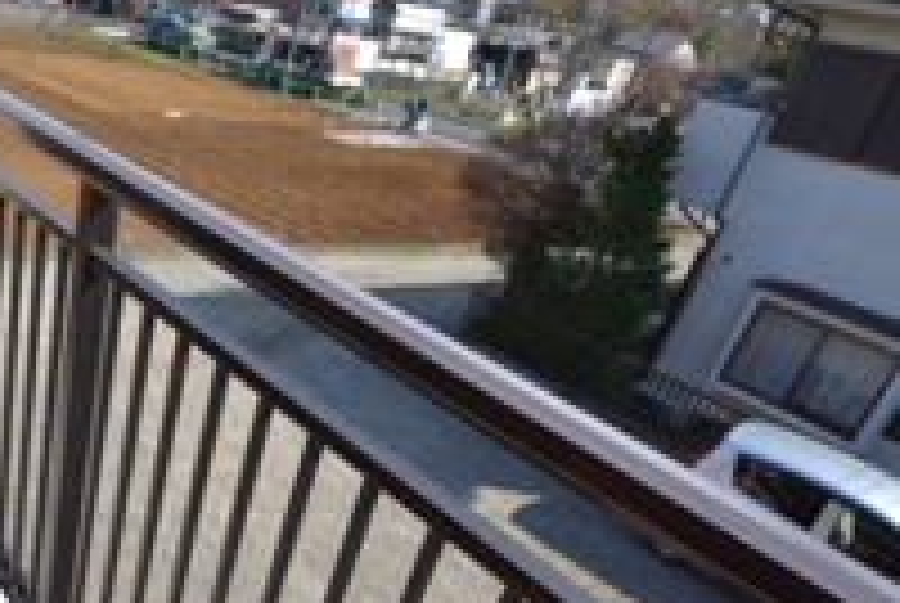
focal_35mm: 30
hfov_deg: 57.3
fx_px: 751
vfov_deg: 43.2
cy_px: 394
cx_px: 180
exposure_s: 1/800
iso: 1600
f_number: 14
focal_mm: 10
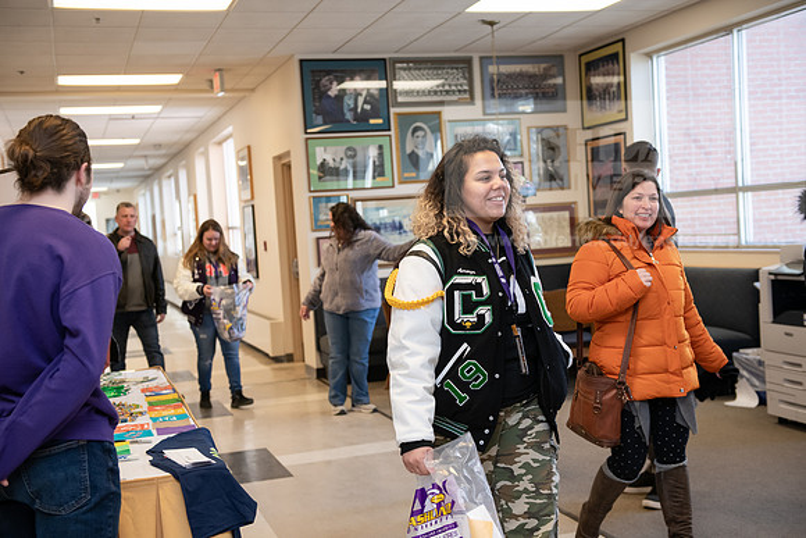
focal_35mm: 48
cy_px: 269
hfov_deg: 41.1
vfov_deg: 28.1
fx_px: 1075
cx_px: 403
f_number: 4
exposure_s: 1/200
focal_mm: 48
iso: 1000
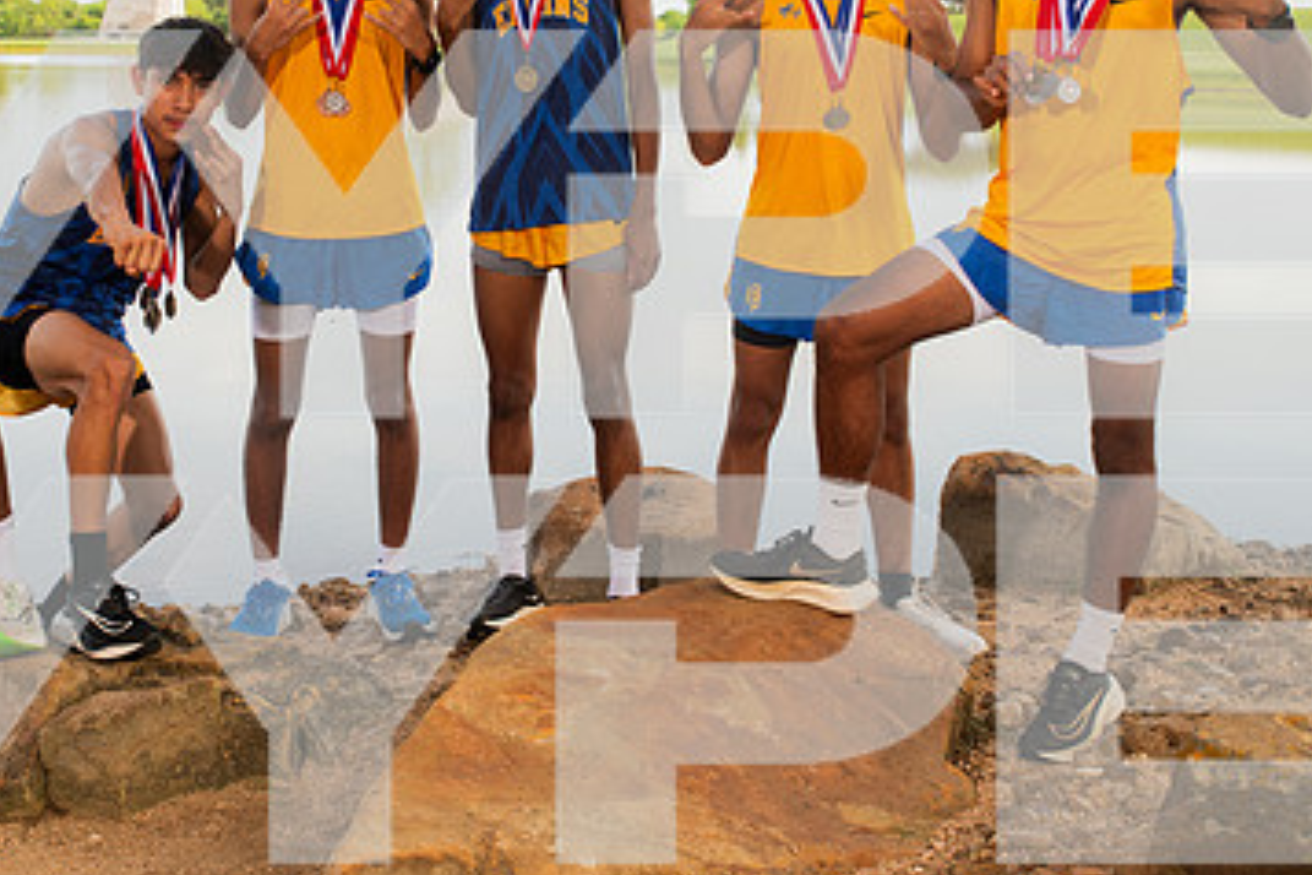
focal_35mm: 52
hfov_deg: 38.0
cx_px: 496
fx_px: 1895
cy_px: 226
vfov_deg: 25.7
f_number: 7.1
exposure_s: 1/320
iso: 500
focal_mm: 32
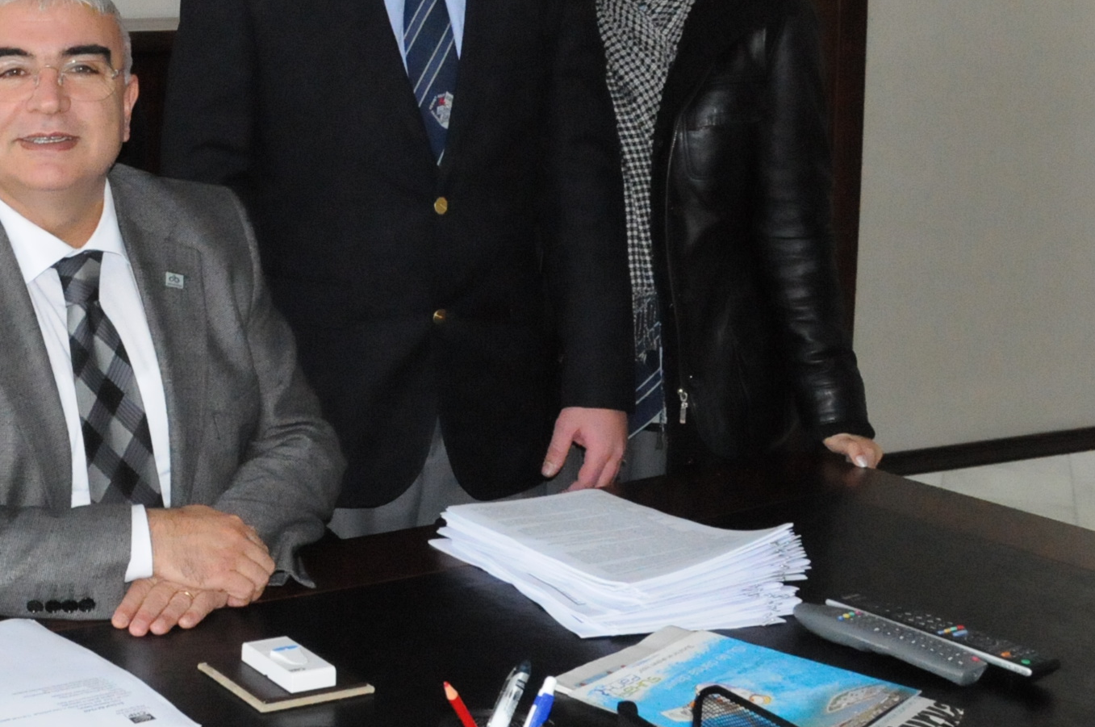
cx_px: -71
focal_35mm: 64
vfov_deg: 20.9
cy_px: 131
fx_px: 1944
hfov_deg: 28.9
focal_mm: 18
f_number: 7.1
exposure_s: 1/60
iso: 3200
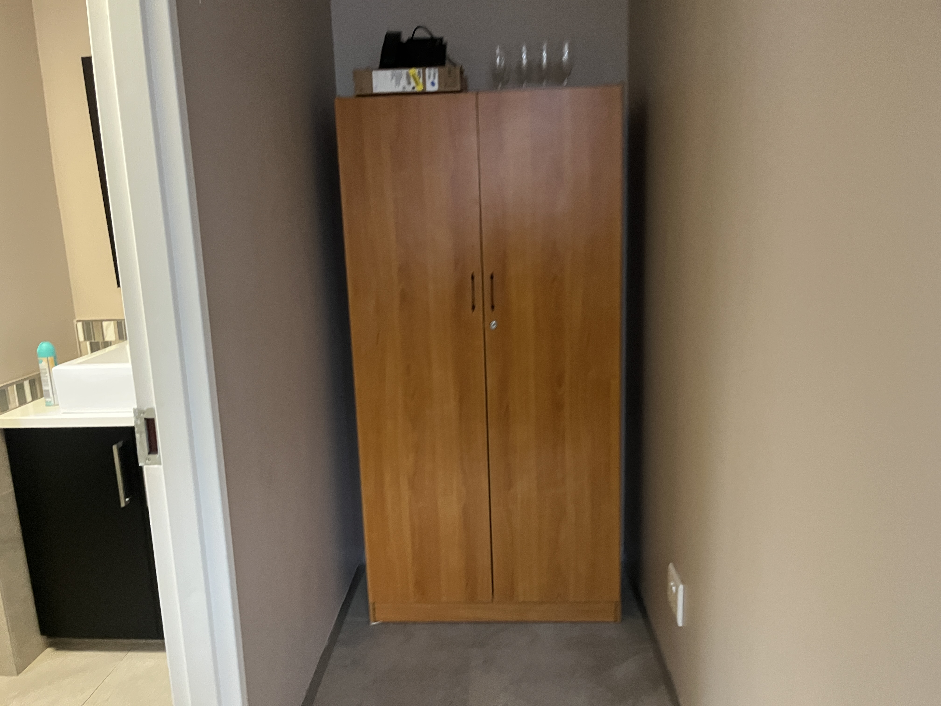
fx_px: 707
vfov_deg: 53.1
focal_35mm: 26
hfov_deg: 67.3
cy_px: 353
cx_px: 470
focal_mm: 5.1
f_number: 1.6
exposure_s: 1/50
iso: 400
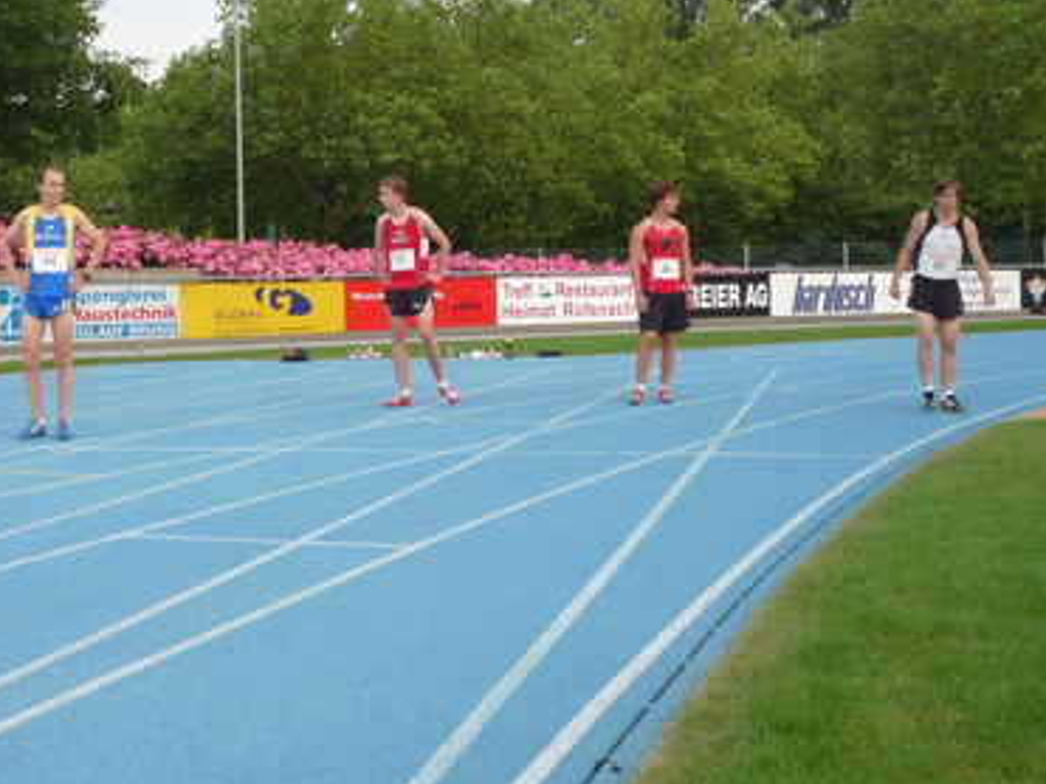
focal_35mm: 64
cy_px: 278
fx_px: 1933
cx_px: 386
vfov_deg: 22.8
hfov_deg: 30.1
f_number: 4.3
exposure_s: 1/125
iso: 100
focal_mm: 7.8
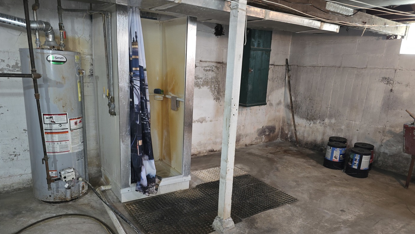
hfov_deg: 71.9
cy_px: 147
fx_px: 286
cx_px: 211
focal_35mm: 26
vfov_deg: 44.0
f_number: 1.7
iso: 160
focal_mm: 6.3
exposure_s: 1/12
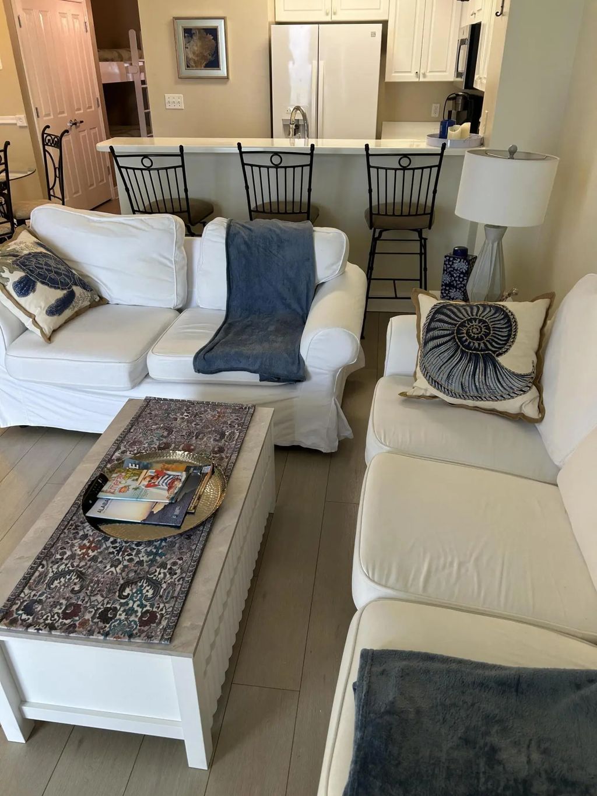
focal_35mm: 26
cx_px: 298
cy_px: 398
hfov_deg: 53.1
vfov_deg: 67.3
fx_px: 598
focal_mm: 5.7
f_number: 1.5
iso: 50
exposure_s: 1/120
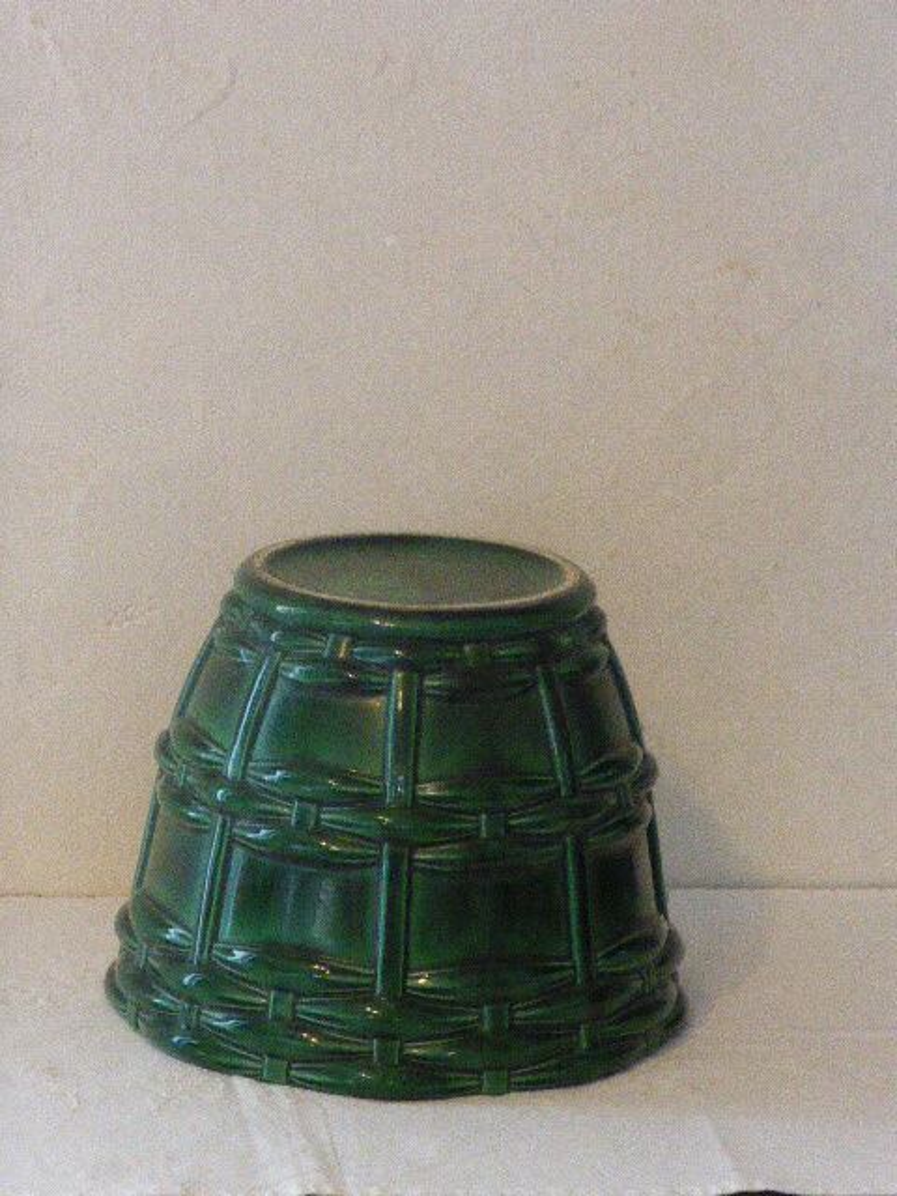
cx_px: 448
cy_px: 598
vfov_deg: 11.6
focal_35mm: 170
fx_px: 5874
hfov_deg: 8.7
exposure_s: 1/40
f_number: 5.4
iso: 1600
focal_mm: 27.6
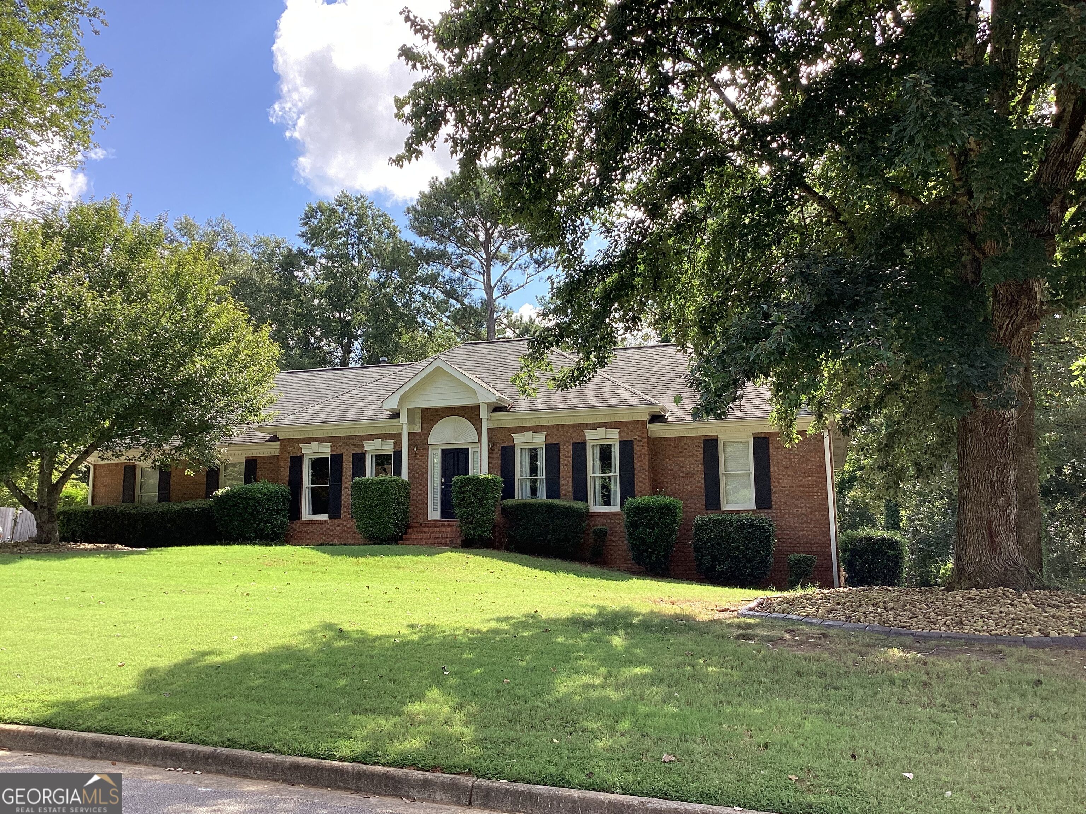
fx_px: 973
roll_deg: +1.3
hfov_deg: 58.4
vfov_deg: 45.4
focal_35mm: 31
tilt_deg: +9.4
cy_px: 407
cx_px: 543
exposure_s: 1/326
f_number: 2.4
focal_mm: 3.3
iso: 25
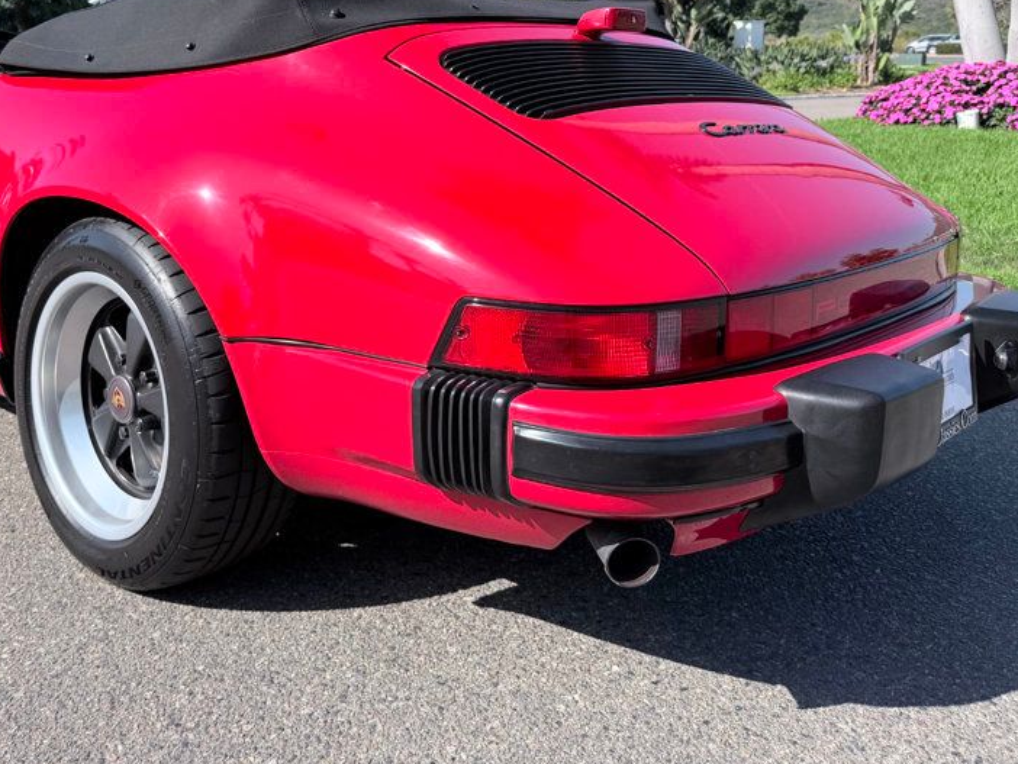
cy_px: 216
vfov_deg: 39.9
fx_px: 1030
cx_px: 355
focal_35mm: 35
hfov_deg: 51.8
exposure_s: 1/3021
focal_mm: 6.76
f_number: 1.78
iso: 80
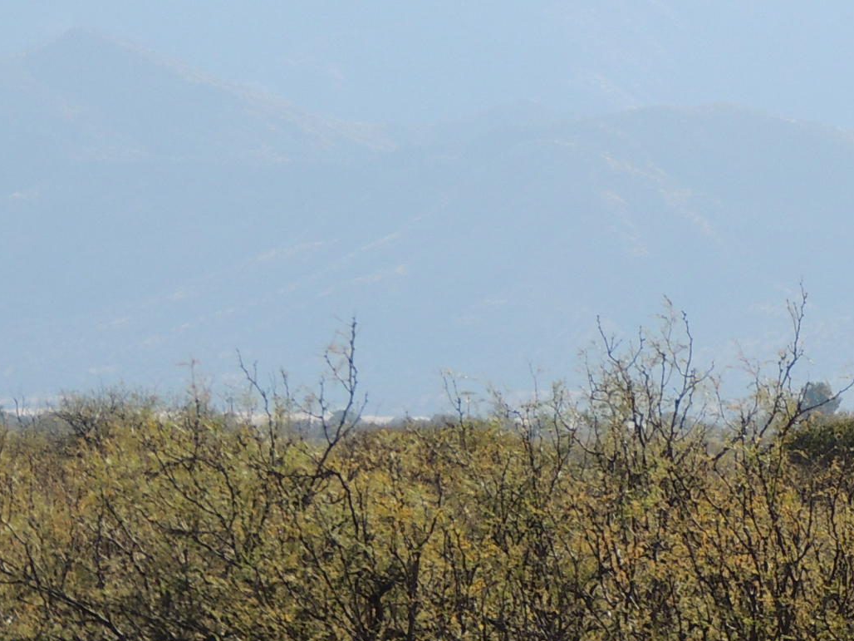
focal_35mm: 496
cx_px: 1215
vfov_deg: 3.0
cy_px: 349
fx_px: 12237
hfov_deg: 4.0
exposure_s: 1/640
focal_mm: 30.3
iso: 100
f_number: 4.5
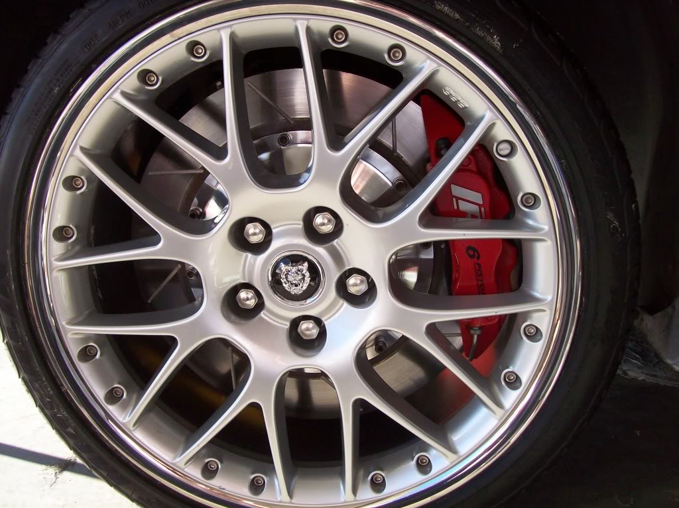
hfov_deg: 51.4
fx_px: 706
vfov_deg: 39.6
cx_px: 340
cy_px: 254
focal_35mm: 36
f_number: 2.7
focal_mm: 6
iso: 80
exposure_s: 1/298
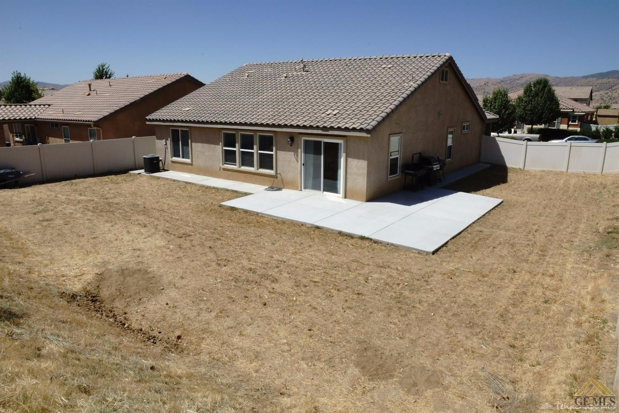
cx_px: 310
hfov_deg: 73.7
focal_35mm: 24
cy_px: 206
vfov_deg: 53.1
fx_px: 413
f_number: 22
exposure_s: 1/100
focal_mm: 16
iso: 200
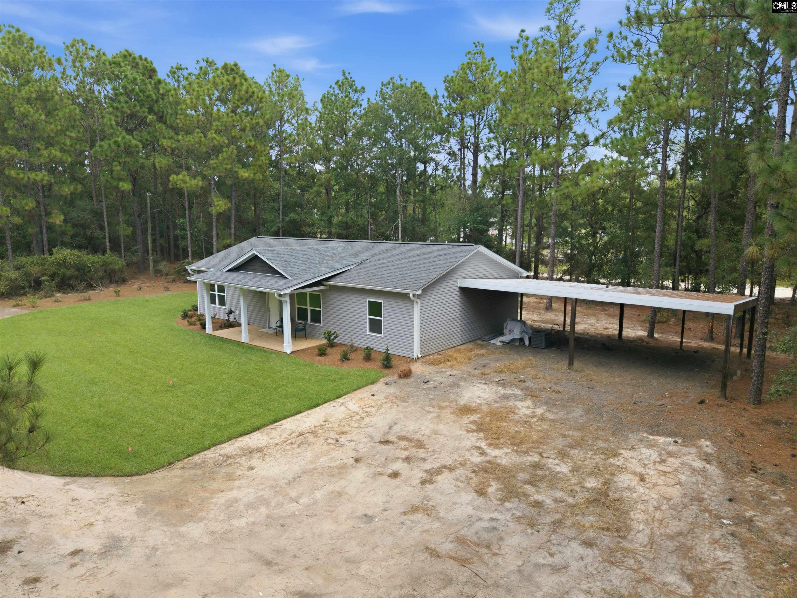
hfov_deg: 71.6
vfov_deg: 56.8
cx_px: 398
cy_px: 299
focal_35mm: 24
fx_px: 553
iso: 280
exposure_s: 1/250
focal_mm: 8.7
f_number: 1.8
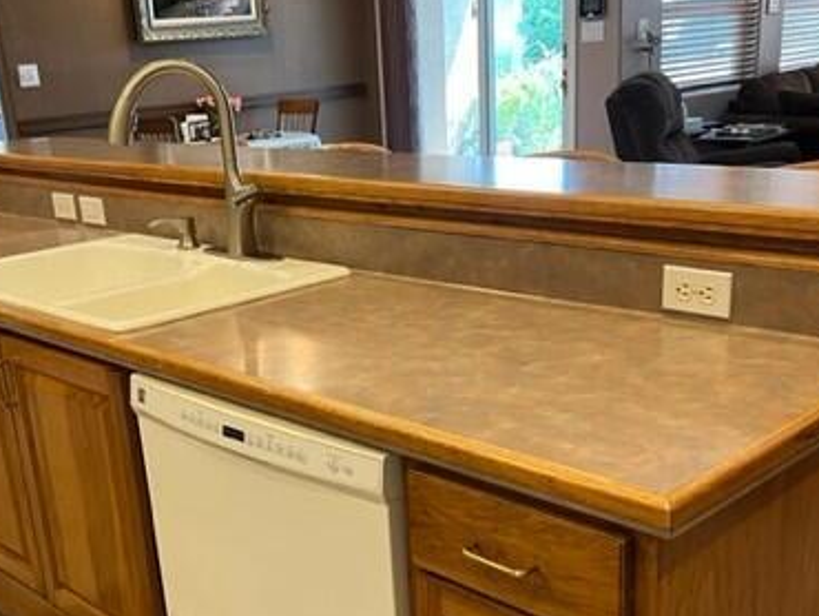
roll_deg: +4.2
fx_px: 1042
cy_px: 437
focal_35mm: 44
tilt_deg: -20.8
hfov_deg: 42.9
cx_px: 377
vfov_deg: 32.5
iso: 160
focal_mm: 5.7
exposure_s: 1/60
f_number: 1.5
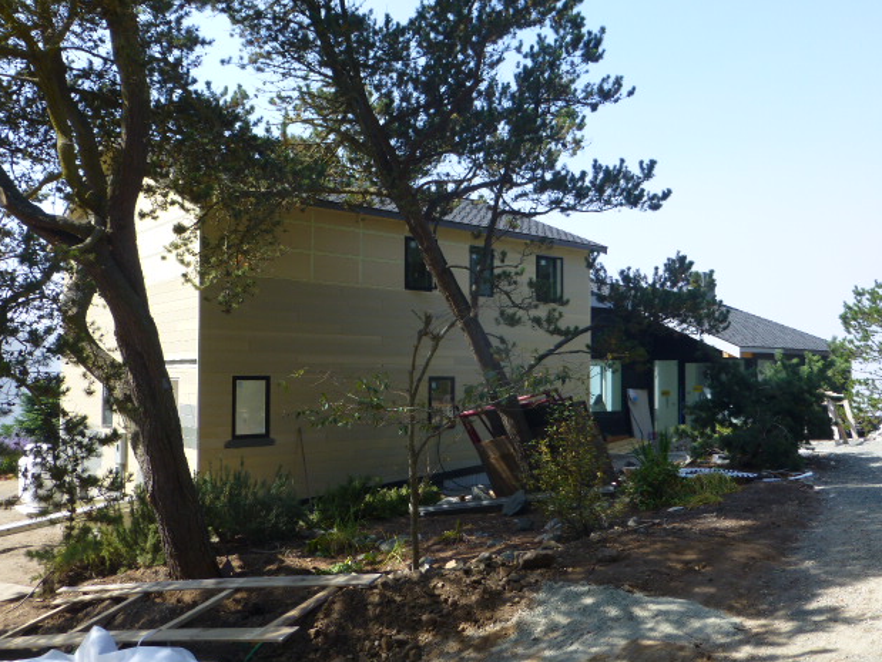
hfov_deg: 58.3
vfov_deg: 45.5
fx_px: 790
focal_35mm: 31
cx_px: 452
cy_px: 336
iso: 100
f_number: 4
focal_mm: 5.4
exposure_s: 1/320
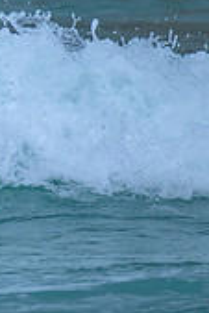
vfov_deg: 0.9
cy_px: 19
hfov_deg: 0.6
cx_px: -380
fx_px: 20308
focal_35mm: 2337
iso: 1000
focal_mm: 560
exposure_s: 1/2000
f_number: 8
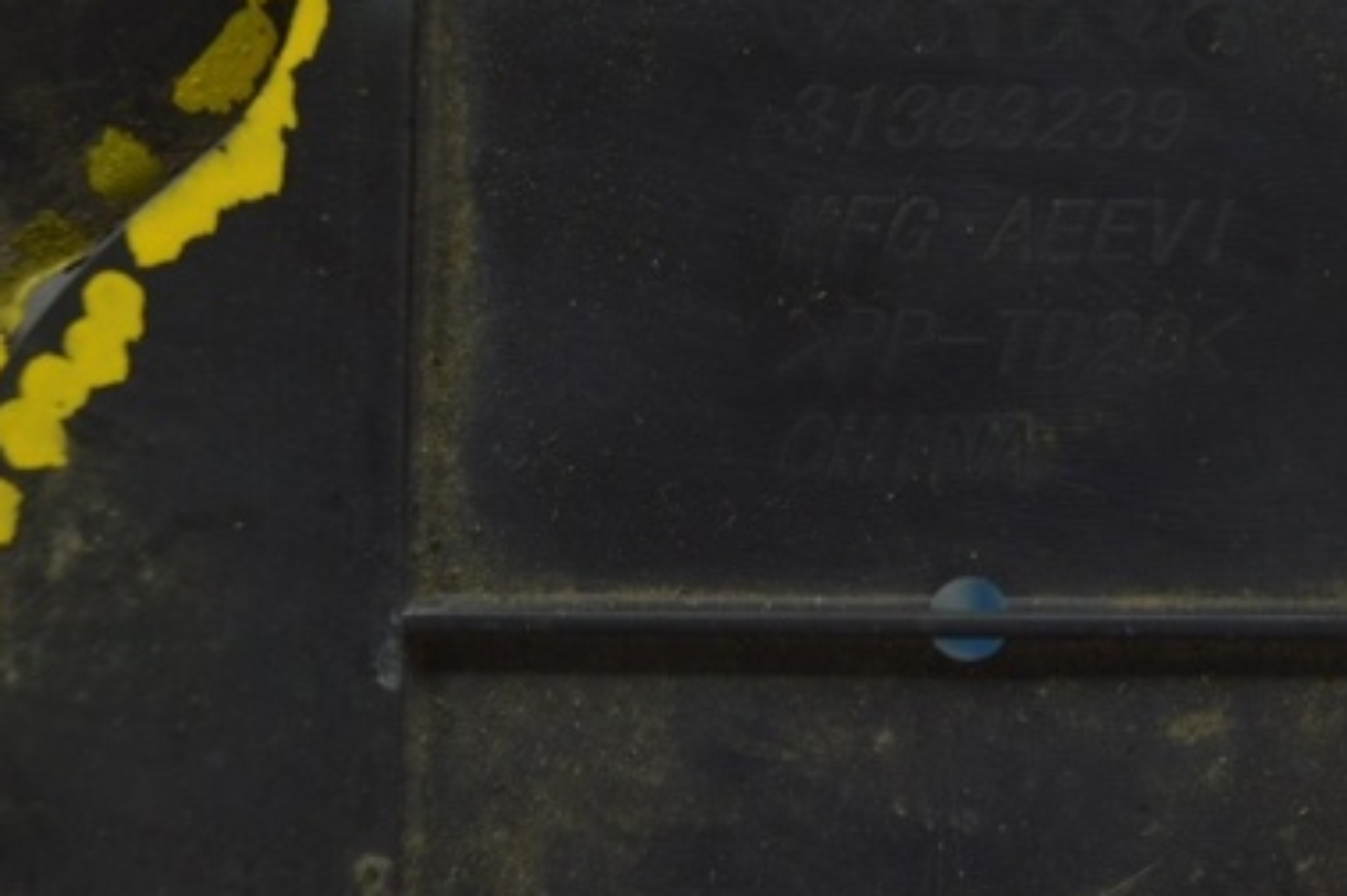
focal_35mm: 81
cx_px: 960
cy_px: 215
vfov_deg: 16.7
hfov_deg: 24.9
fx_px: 3028
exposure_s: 1/40
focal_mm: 32
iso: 400
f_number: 5.6
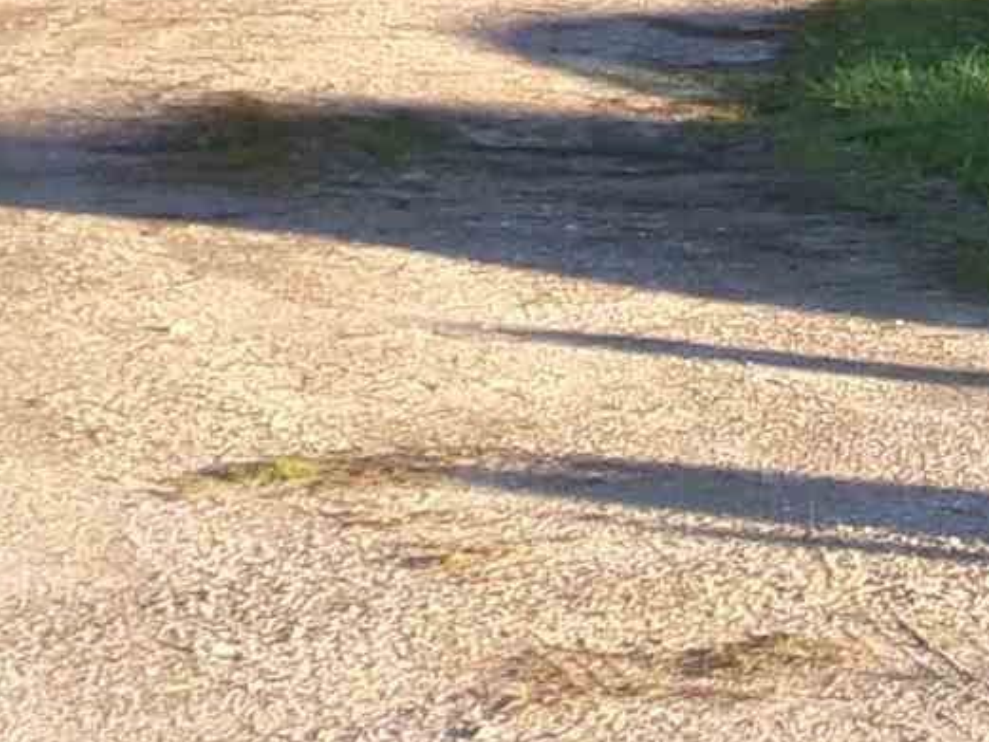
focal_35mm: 218
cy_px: 425
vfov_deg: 6.8
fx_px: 6230
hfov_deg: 8.7
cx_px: 1868
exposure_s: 1/140
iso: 100
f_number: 4
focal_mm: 6.6
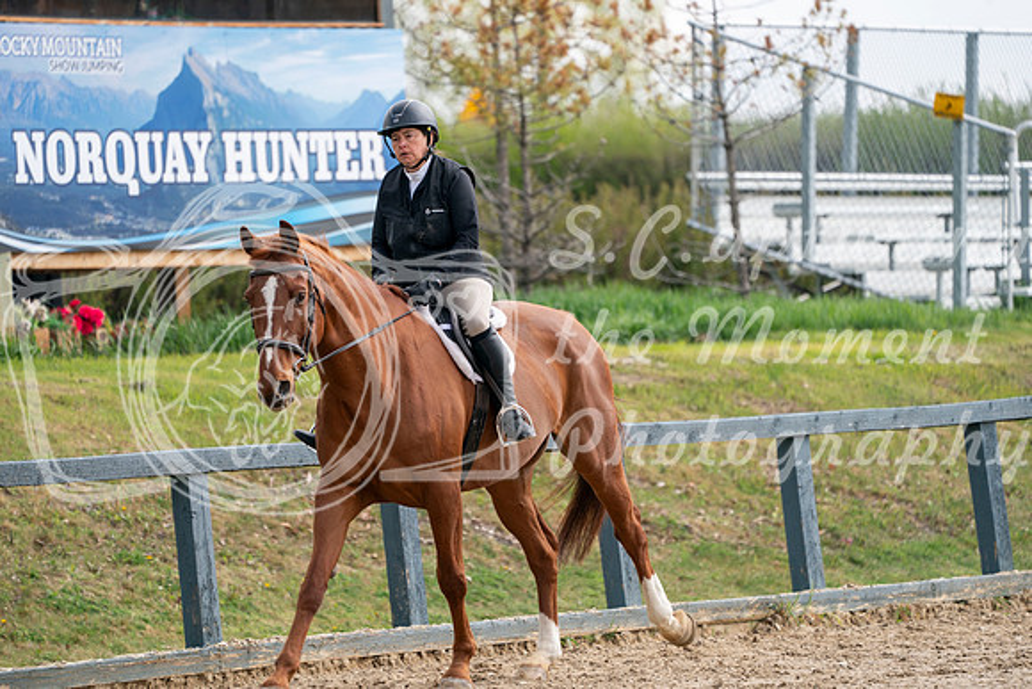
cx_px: 516
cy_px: 344
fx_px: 9806
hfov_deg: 6.0
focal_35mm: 342
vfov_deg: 4.0
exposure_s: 1/400
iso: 200
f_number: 5.6
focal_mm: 342
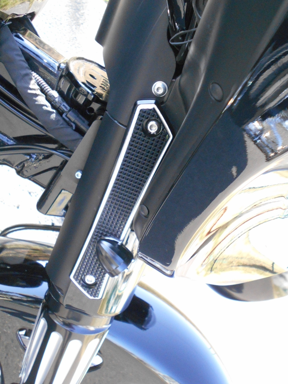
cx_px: 144
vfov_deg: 47.9
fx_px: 433
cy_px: 192
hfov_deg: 36.8
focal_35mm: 39
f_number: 3.9
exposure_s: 1/250
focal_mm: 6.7
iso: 560
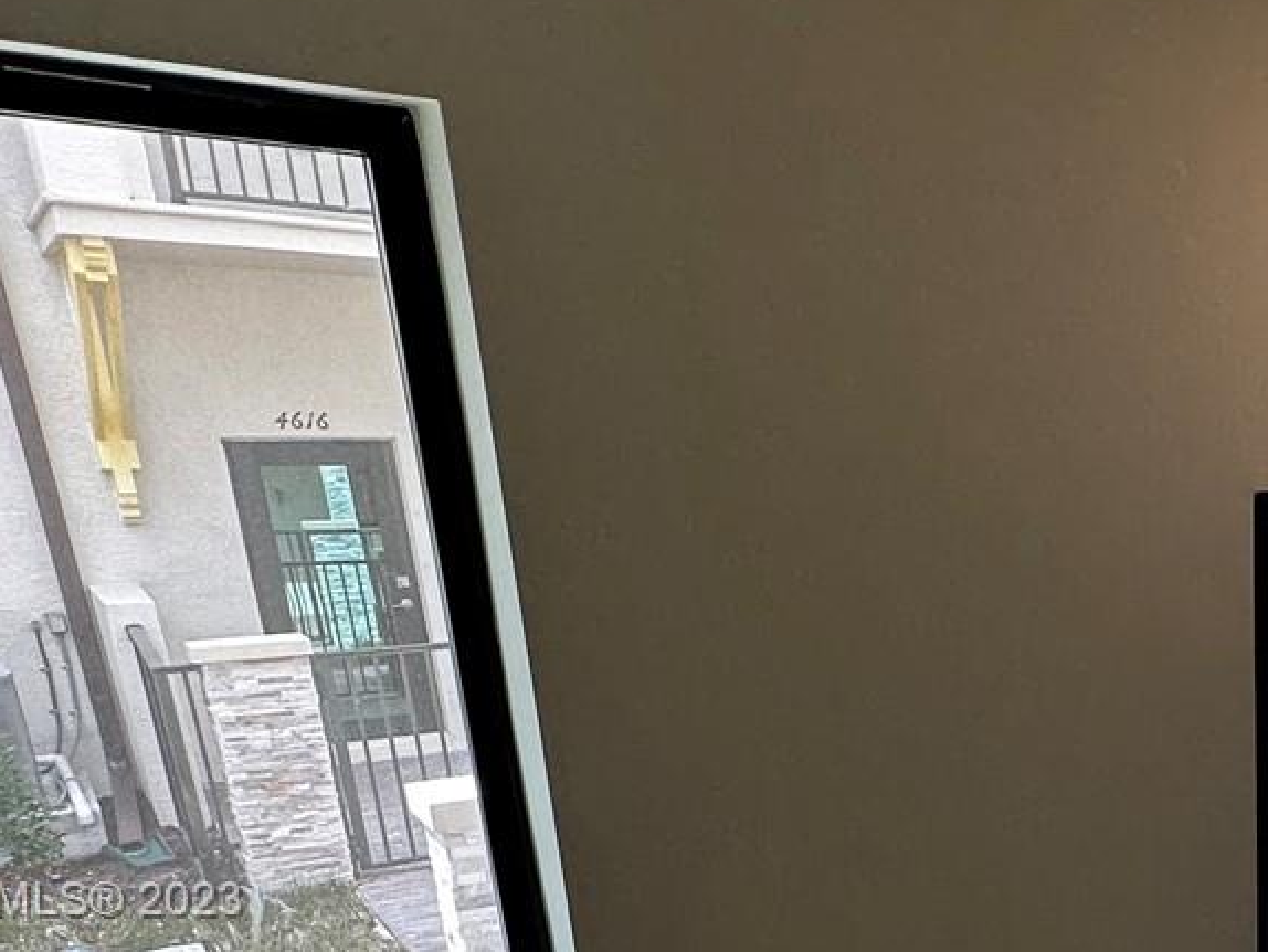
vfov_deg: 34.2
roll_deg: -0.9
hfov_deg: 40.9
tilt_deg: -19.1
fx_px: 1429
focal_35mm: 39
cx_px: 1303
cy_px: 903
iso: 40
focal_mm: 2.22
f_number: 2.2
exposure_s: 1/157
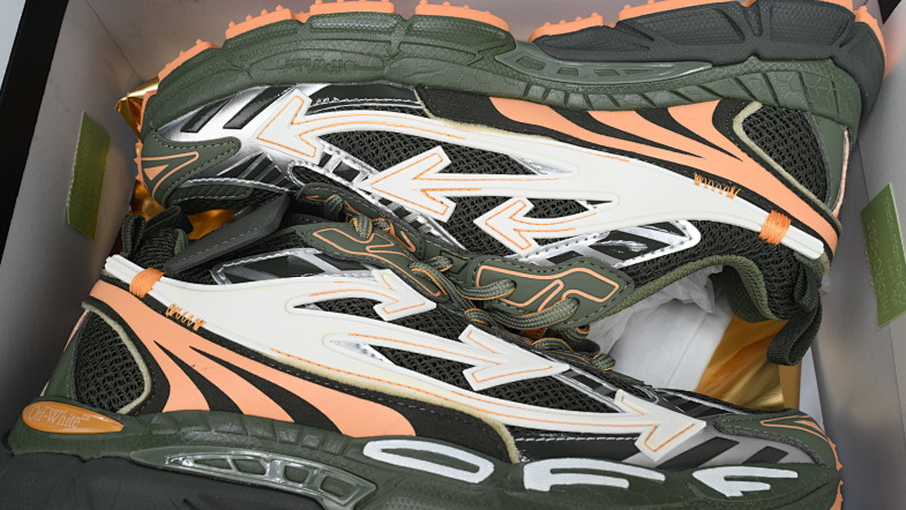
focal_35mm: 33
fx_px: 782
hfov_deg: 60.2
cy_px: 278
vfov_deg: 36.1
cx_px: 459
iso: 800
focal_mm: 30.5
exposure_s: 1/100
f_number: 13
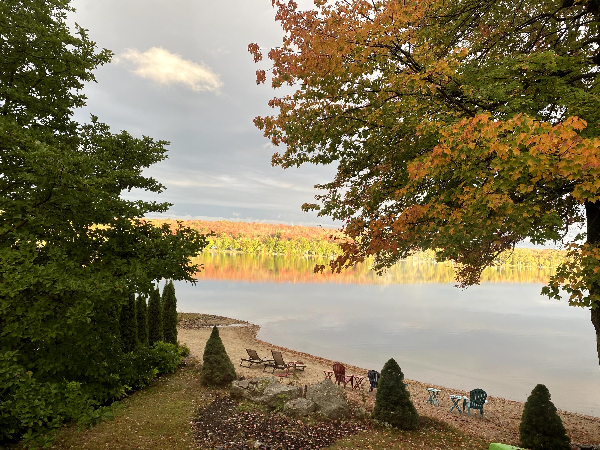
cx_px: 300
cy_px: 225
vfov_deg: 53.1
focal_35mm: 26
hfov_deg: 67.3
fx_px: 451
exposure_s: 1/124
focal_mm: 4.25
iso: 32
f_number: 1.8
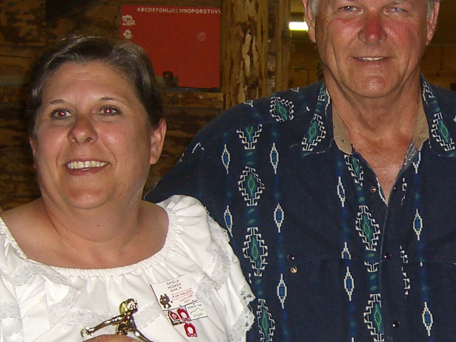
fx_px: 1515
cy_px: 251
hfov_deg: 16.9
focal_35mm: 115
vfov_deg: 12.8
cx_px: 423
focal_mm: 7.9
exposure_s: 1/60
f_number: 2.8
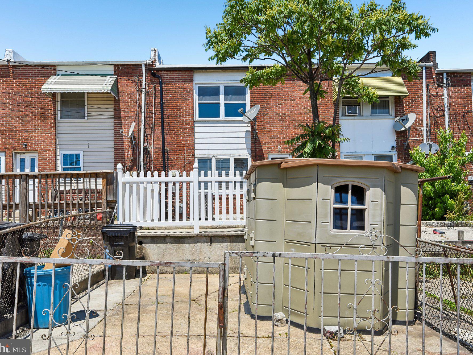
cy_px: 177
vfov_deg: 45.5
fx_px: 424
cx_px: 243
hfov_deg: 58.3
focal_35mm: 31
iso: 400
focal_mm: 28
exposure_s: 1/1600
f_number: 8
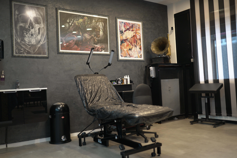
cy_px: 79
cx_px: 118
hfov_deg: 54.4
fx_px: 230
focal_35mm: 35
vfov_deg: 37.9
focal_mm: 35
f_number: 1.4
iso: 400
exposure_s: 1/80
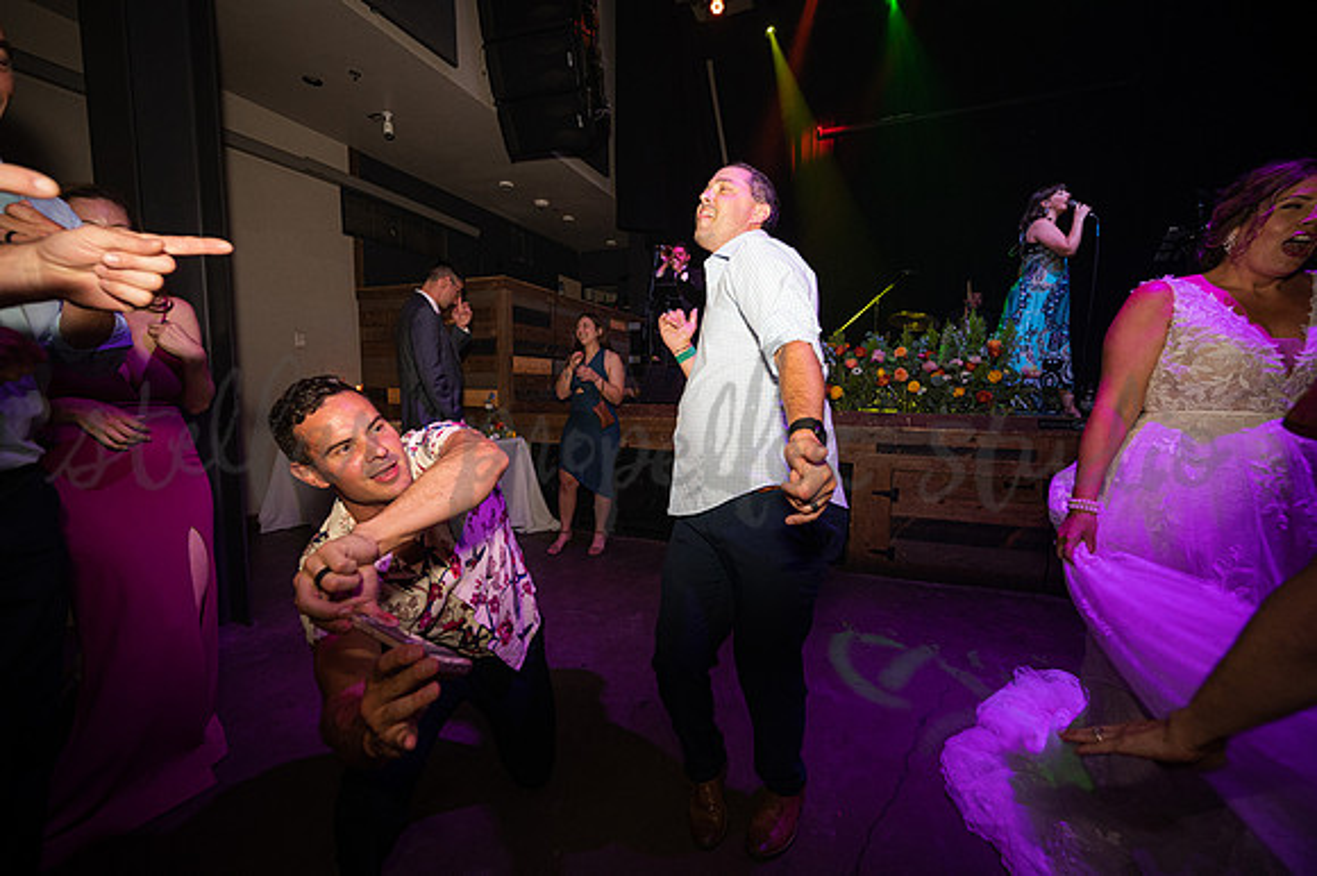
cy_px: 438
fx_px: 512
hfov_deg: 104.3
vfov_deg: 81.1
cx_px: 658
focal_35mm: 14
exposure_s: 1/160
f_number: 4
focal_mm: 14
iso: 3200
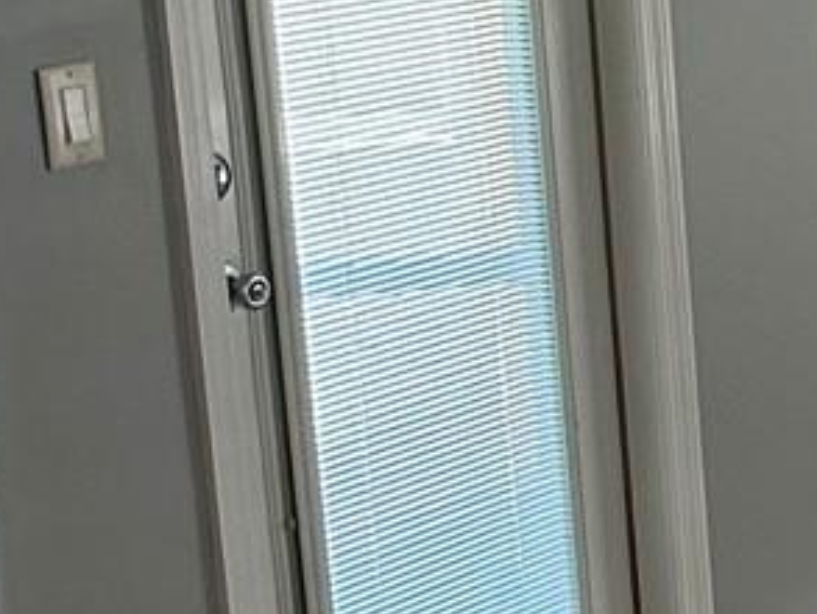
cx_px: 2102
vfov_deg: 11.3
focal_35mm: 131
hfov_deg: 11.6
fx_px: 3093
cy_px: 268
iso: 200
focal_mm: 6.86
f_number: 1.78
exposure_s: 1/120
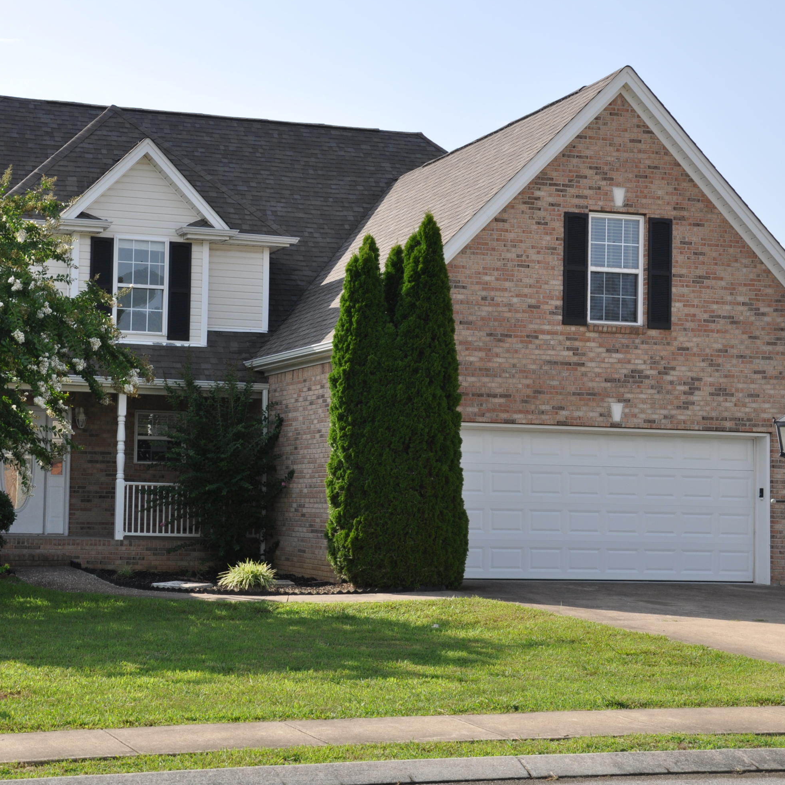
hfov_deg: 26.0
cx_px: 270
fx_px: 1693
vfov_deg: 26.1
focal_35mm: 66
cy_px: 392
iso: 200
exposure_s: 1/200
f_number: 11
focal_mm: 34
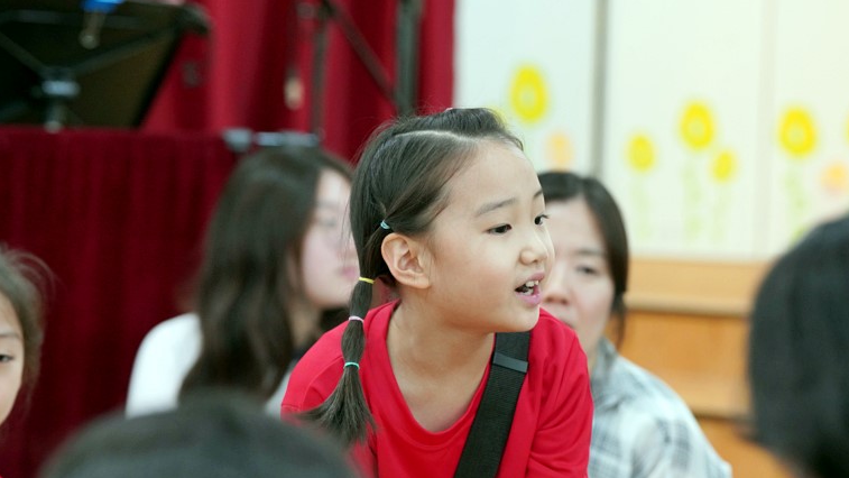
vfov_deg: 8.3
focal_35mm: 147
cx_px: 500
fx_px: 3310
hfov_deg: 14.6
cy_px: 245
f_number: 4
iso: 2500
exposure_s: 1/160
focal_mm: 118
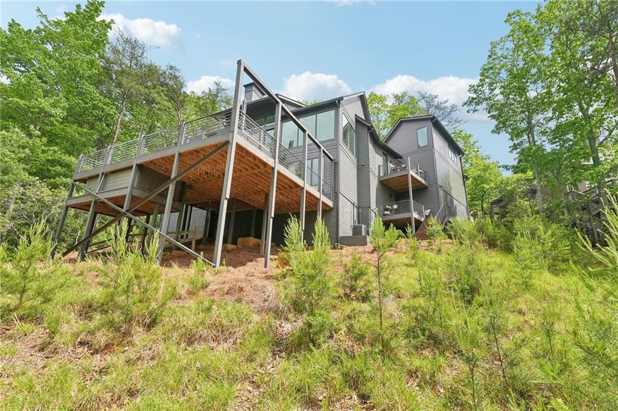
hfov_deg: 104.3
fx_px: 240
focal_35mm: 14
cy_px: 206
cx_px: 309
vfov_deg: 81.1
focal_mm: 14
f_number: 8
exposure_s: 1/160
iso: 100
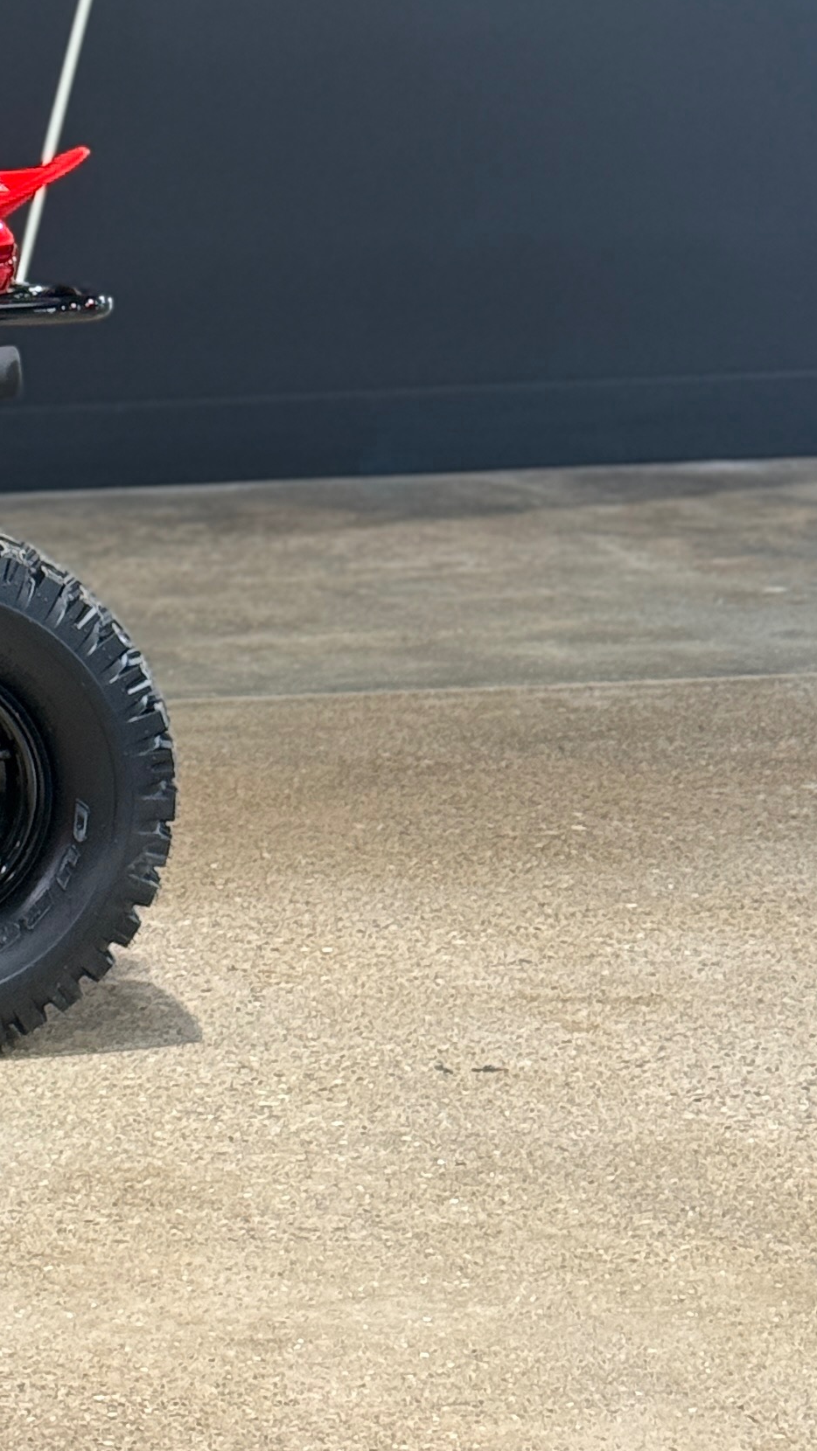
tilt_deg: -5.9
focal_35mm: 127
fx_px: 4890
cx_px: -484
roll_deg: +1.6
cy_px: 317
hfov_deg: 9.2
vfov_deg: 16.8
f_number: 1.78
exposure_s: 1/60
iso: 125
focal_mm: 6.76
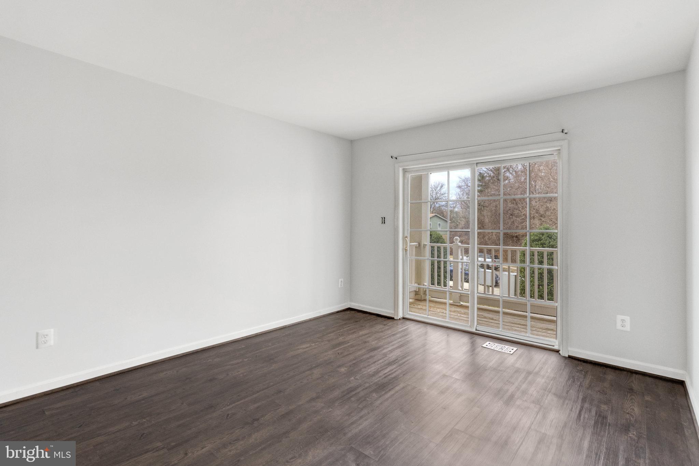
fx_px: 311
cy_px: 233
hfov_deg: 96.7
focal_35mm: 16
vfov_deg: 73.7
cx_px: 350
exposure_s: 1/200
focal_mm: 16
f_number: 8
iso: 1250
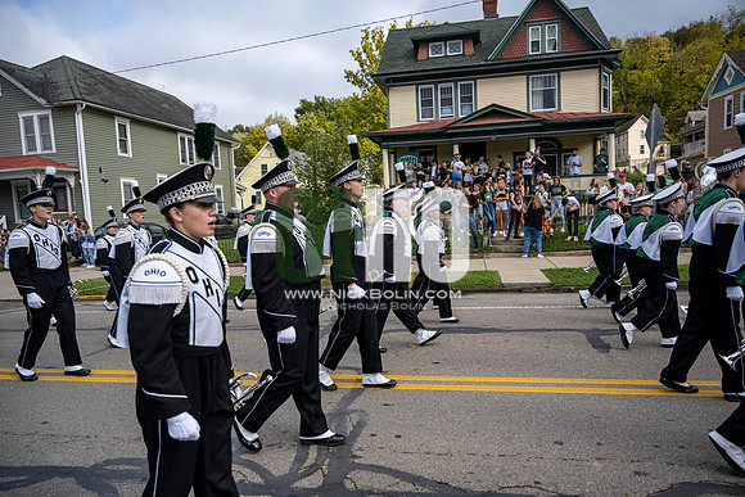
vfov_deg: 53.2
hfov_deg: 73.7
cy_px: 248
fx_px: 497
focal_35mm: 24
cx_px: 372
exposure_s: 1/1600
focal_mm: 24
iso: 125
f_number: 4
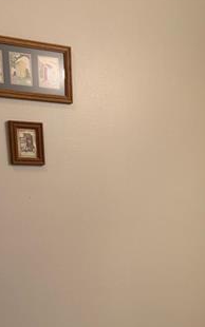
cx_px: 250
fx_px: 563
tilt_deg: -7.5
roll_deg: -1.8
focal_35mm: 63
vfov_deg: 30.8
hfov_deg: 19.4
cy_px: 305
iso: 100
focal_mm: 6.76
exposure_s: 1/120
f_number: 1.78
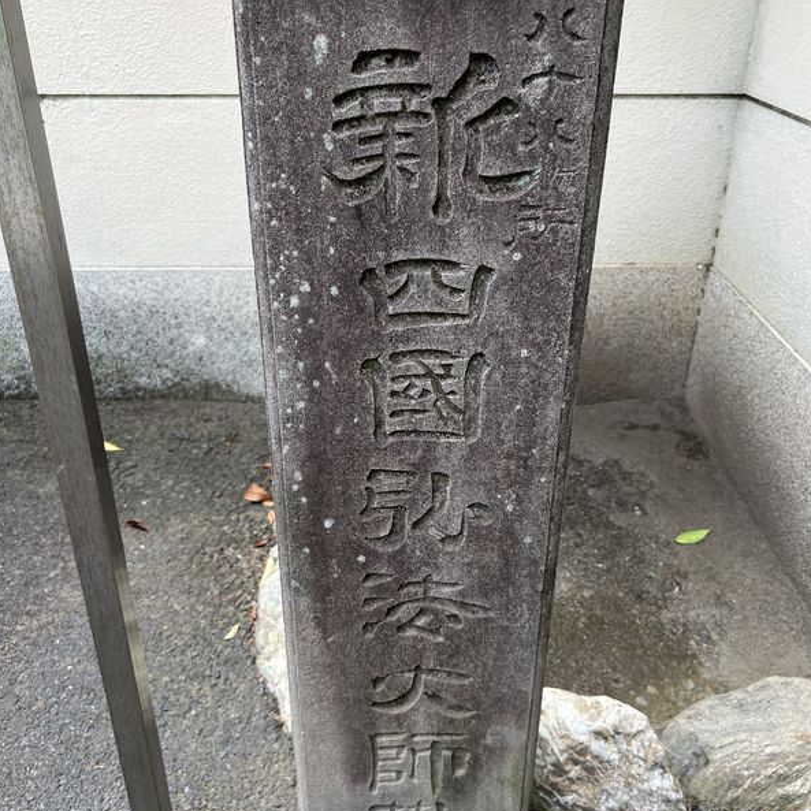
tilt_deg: -27.8
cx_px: 403
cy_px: 403
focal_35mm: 31
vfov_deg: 52.5
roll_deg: +0.7
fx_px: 822
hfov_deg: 52.5
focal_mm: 5.7
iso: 50
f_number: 1.5
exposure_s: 1/552
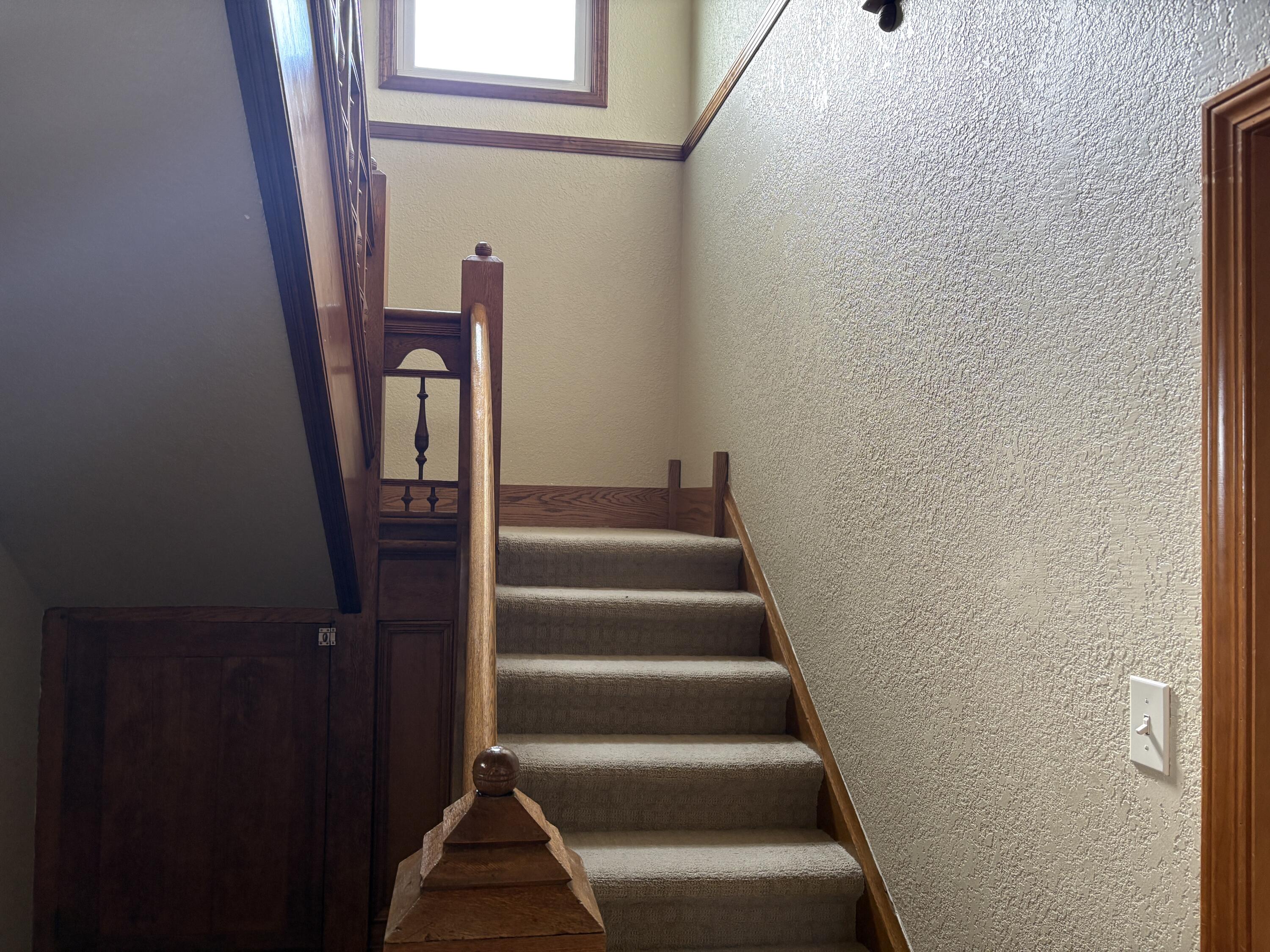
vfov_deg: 53.1
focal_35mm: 26
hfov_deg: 67.3
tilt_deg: +3.3
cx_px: 635
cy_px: 476
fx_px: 954
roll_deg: -0.4
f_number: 1.6
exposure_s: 1/60
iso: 160
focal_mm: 5.96
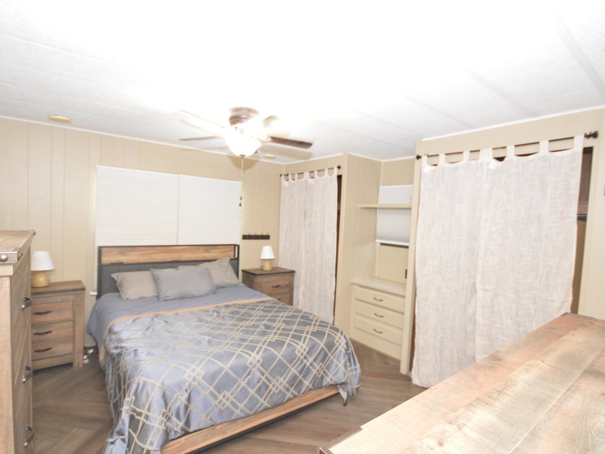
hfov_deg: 91.0
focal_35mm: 17
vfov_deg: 74.7
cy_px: 233
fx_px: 297
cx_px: 291
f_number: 4
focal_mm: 10
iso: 2800
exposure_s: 1/60
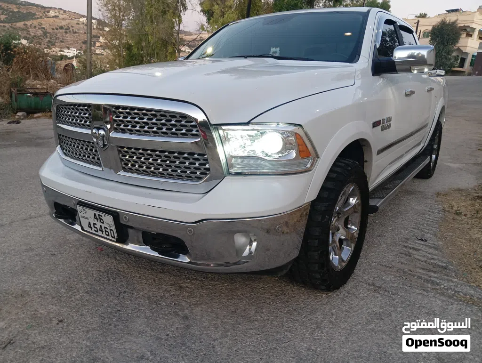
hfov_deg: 67.2
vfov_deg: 53.2
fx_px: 363
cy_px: 182
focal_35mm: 26
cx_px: 241
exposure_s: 1/33.3
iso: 320
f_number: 1.8
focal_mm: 4.05
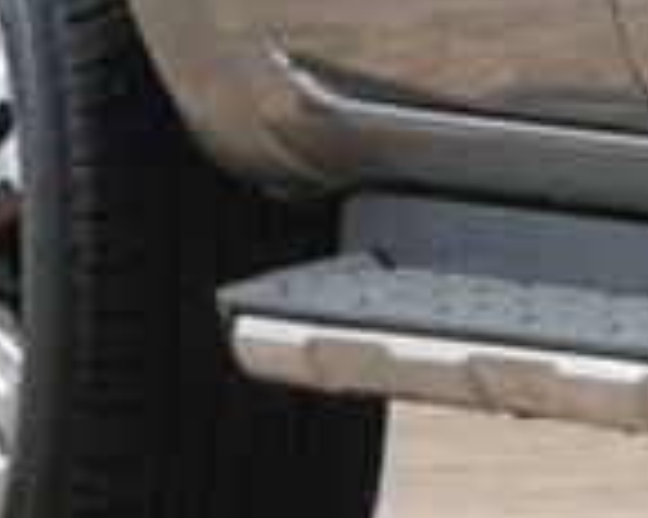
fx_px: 21789
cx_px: 2124
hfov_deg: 1.7
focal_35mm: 1137
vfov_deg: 1.4
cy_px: -518
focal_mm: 97
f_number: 8
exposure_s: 1/800
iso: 800
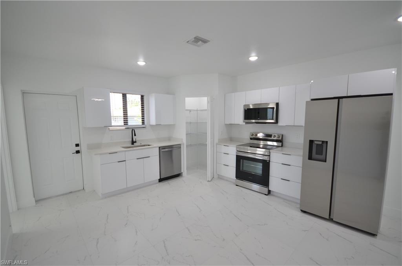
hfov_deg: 100.5
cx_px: 201
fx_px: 167
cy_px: 133
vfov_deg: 77.0
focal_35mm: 15
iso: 400
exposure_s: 1/100
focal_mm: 10
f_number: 5
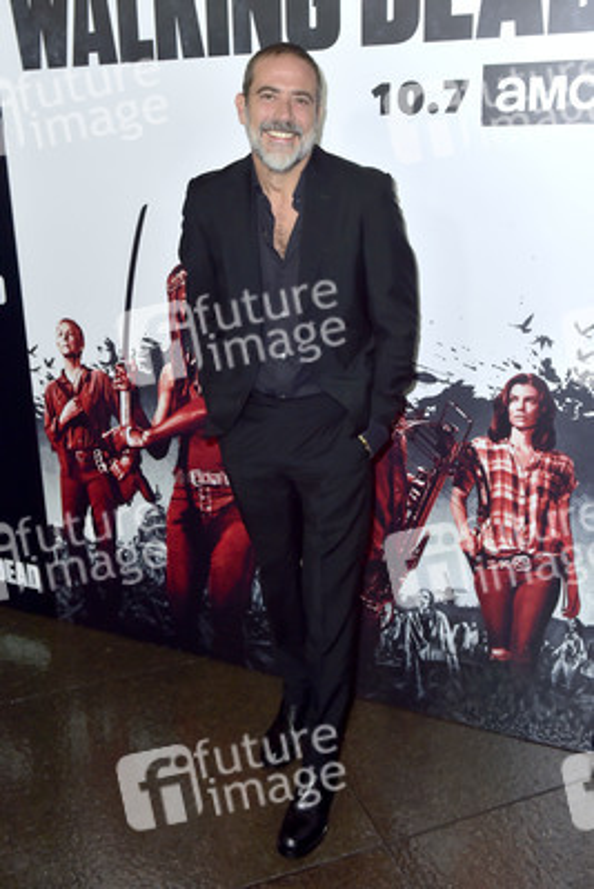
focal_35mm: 29
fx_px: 717
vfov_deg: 63.6
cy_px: 444
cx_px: 297
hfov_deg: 45.0
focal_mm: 29
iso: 400
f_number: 5.6
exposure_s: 1/200
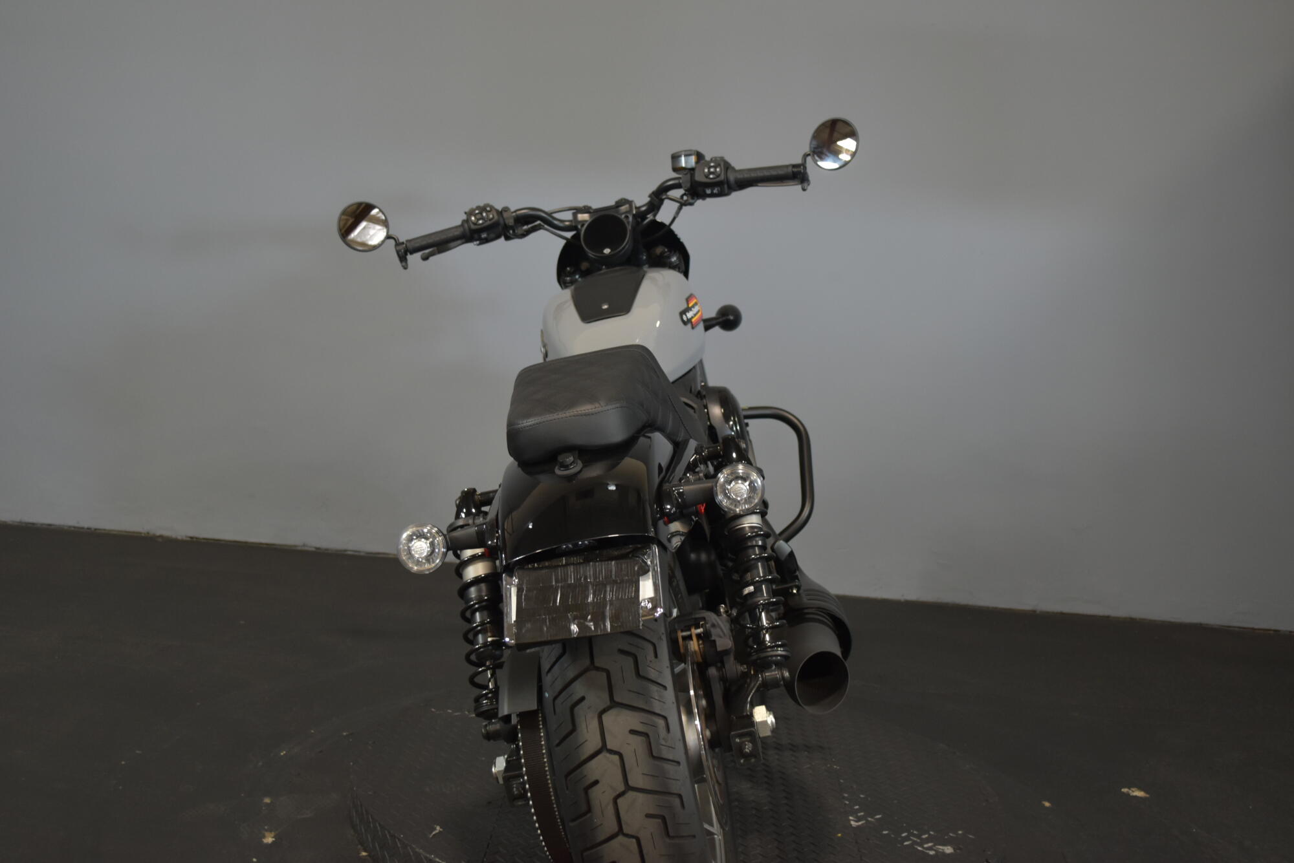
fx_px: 1402
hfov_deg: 49.5
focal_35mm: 39
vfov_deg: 34.2
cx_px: 647
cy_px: 432
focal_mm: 26
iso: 800
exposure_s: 1/30
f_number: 4.2
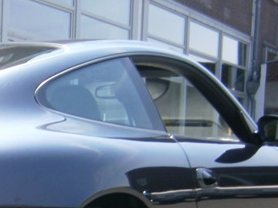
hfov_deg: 23.7
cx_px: -30
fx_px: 618
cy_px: 229
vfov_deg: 18.4
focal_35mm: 77
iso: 80
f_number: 2.8
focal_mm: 4.7
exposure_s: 1/400
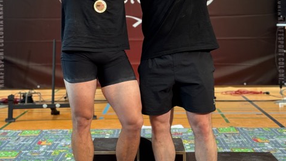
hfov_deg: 29.7
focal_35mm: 71
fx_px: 538
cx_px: 143
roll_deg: +0.0
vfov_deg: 16.8
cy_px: 29
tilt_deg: +0.6
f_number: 1.78
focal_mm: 6.76
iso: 125
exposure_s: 1/50
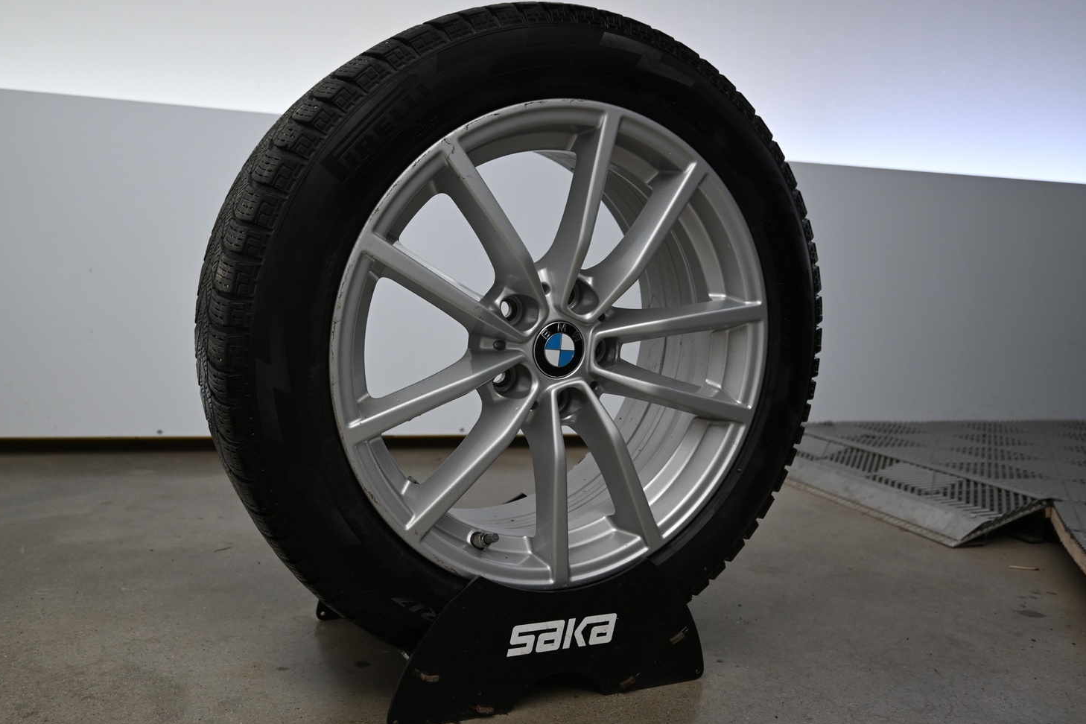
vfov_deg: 43.6
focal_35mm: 30
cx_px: 500
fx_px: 905
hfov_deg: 61.8
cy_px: 360
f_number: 3.5
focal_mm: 18
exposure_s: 1/30
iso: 320
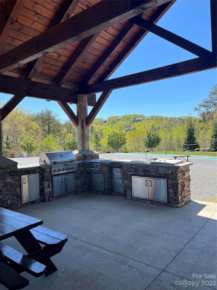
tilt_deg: -2.0
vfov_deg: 67.3
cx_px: 108
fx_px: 217
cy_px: 145
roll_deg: +1.9
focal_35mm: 26
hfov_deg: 53.1
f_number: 1.6
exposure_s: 1/1441
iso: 50
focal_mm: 5.1
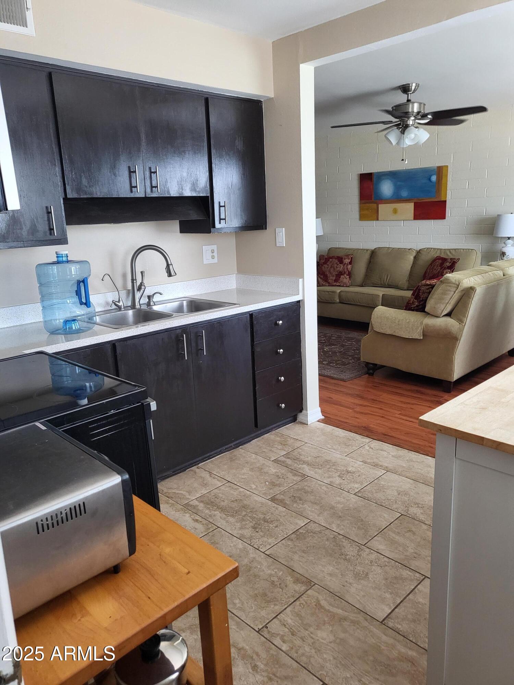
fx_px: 515
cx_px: 257
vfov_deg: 67.3
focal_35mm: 26
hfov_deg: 53.1
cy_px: 342
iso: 200
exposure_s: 1/120
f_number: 1.8
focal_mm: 4.25
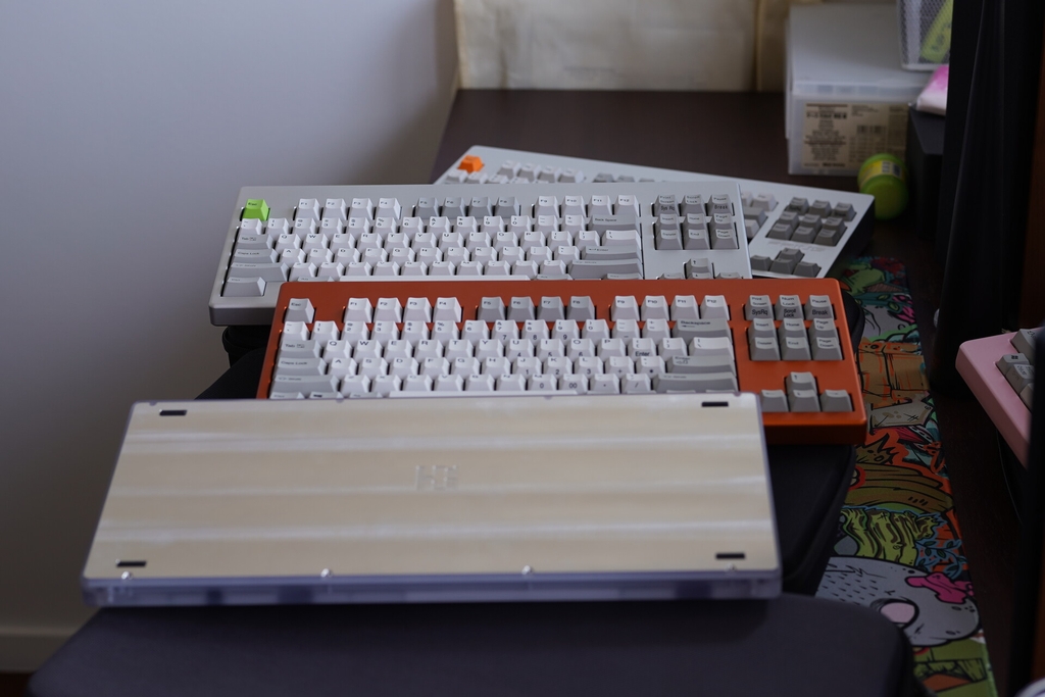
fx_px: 2177
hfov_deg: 27.0
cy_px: 348
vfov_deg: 18.2
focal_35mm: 75
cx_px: 522
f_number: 4
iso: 100
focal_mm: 50
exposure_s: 1/30
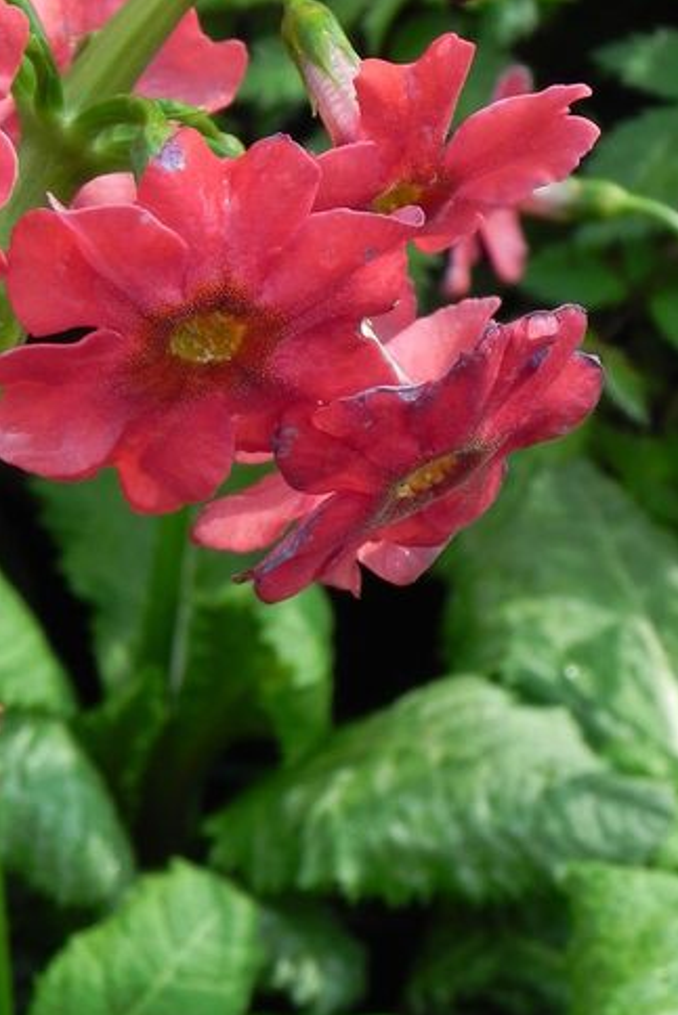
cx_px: 55
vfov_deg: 15.8
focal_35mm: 129
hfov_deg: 10.6
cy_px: 233
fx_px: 3641
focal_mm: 13.4
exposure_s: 1/250
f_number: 7.1
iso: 160
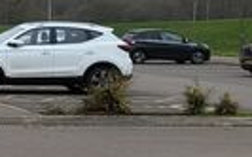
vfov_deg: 10.5
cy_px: 28
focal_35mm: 124
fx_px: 851
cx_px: -269
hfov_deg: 13.9
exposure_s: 1/127
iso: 50
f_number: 1.8
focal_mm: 4.25
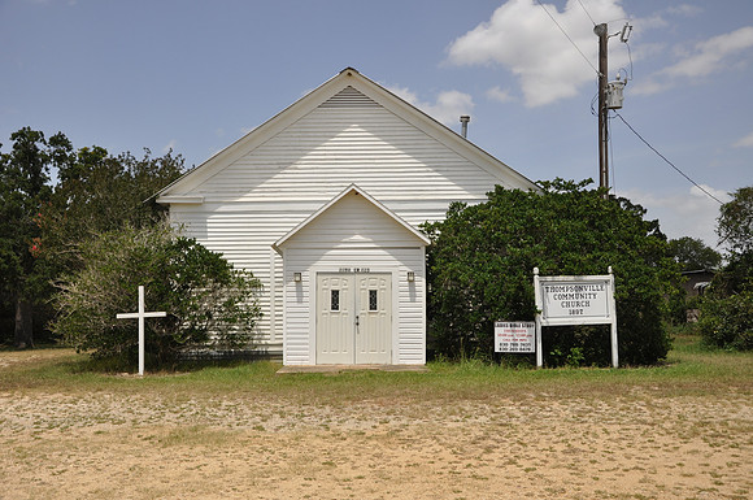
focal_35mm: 38
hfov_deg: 51.3
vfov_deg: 35.4
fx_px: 783
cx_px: 376
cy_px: 250
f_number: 8
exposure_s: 1/250
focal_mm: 25
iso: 200
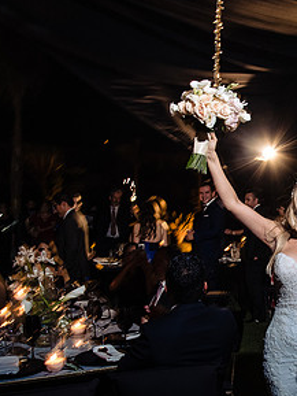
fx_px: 572
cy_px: 220
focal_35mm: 50
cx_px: 314
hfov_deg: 27.1
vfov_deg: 38.1
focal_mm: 24
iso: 2000
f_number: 7.1
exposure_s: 1/50
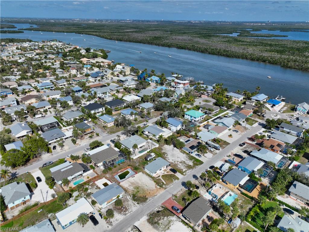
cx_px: 154
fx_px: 214
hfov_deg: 71.6
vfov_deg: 56.8
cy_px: 116
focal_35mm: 24
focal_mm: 12.29
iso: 100
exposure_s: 1/2000
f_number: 4
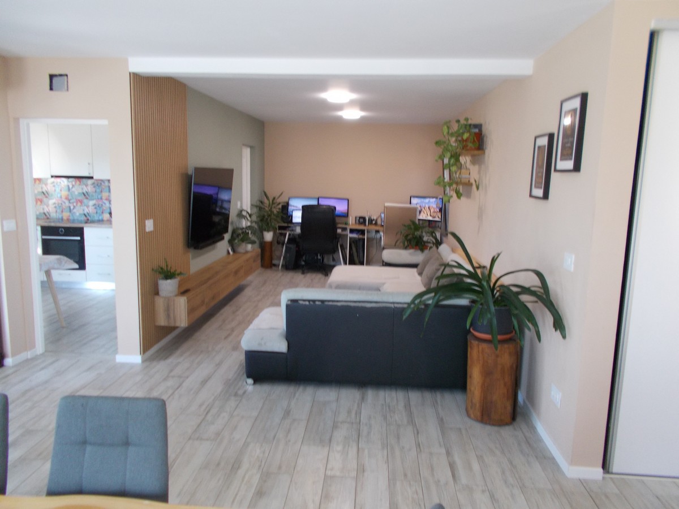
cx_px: 340
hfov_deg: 67.3
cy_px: 254
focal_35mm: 26
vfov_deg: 53.1
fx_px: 510
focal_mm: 4.6
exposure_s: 1/25
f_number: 3.2
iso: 180
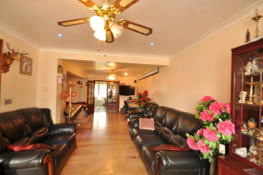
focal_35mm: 15
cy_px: 88
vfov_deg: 77.2
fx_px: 109
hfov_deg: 100.4
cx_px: 132
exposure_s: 1.3
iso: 200
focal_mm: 10
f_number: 11
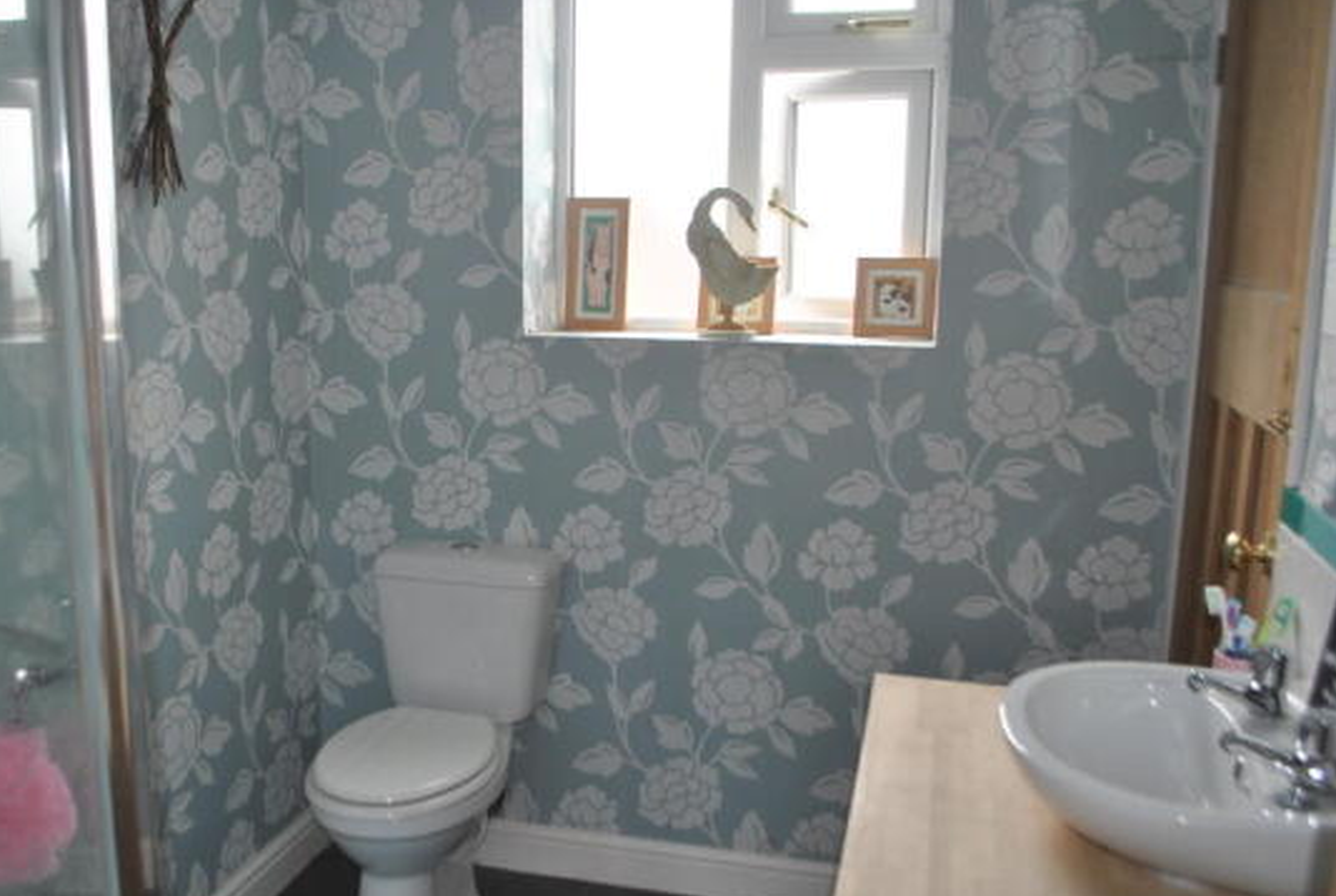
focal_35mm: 33
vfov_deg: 40.1
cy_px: 474
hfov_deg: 56.6
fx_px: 1227
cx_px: 524
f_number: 3.5
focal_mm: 18
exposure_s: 1/125
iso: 160
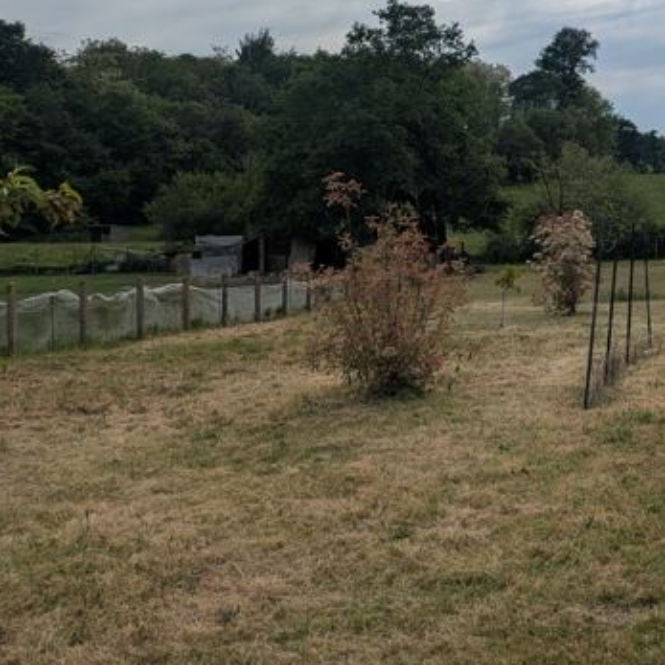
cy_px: 194
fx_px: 1108
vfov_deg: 32.9
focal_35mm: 51
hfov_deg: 30.2
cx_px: 715
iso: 48
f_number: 1.89
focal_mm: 5.43
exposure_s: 1/5464
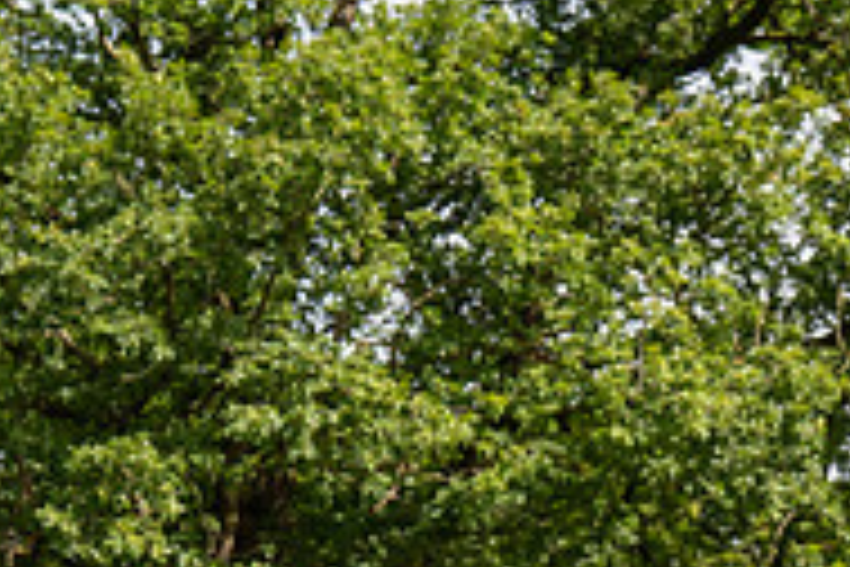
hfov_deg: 9.5
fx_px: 5076
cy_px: 857
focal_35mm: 215
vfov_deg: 6.3
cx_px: 702
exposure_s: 1/1000
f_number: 5
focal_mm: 70
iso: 250
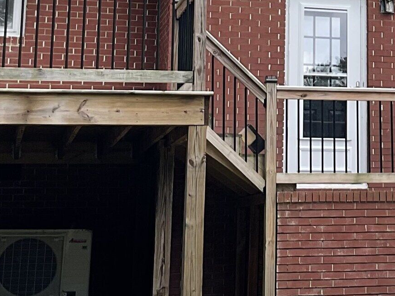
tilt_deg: +14.6
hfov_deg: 18.4
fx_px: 1175
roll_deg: +0.3
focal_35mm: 103
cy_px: -45
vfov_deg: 14.0
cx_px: 419
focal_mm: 3
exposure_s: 1/219
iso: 16
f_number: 1.8
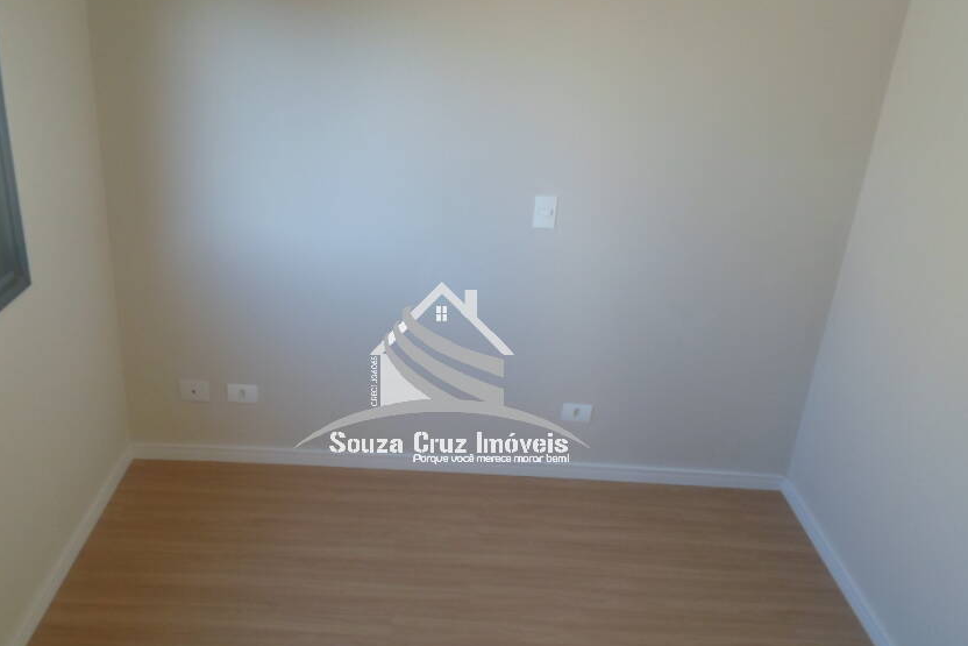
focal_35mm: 32
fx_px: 861
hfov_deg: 58.6
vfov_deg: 41.0
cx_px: 442
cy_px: 374
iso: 80
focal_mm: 4.5
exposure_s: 1/45
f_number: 2.5
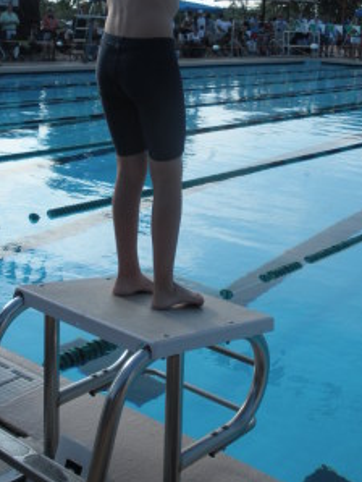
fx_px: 766
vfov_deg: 34.7
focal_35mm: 55
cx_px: 197
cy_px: 181
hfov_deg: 26.6
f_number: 3.5
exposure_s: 1/484
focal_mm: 6.3
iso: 64
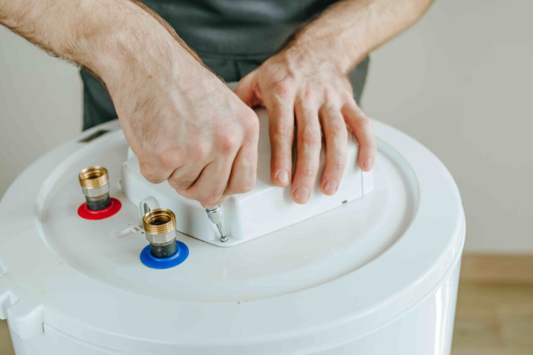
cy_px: 178
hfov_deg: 39.6
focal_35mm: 50
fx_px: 740
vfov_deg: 27.0
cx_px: 266
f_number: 4
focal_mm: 50
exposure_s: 1/160
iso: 200
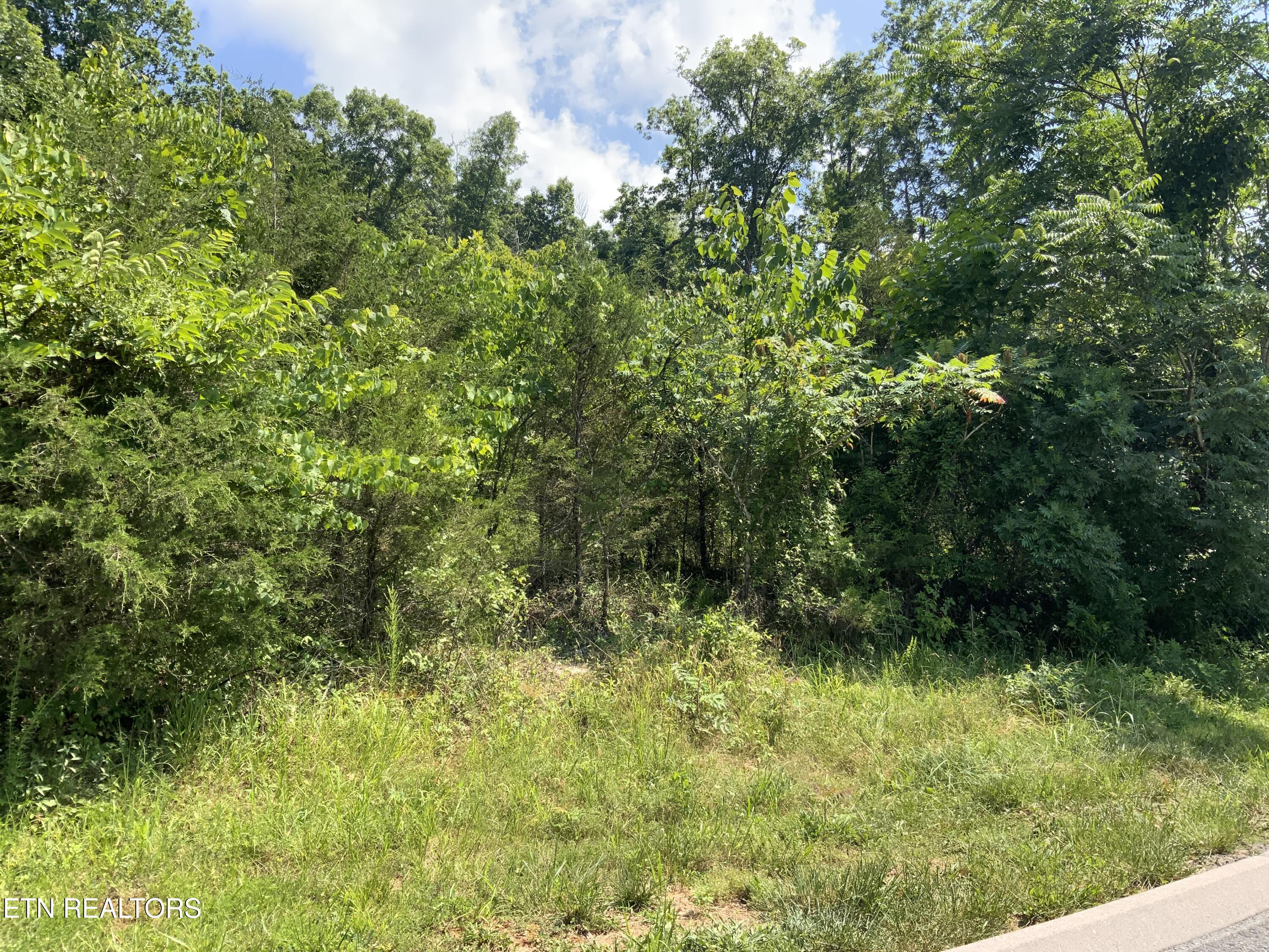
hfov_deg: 61.7
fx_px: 1063
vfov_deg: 48.2
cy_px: 476
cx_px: 634
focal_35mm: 29
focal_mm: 3
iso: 16
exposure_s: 1/691
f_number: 1.8
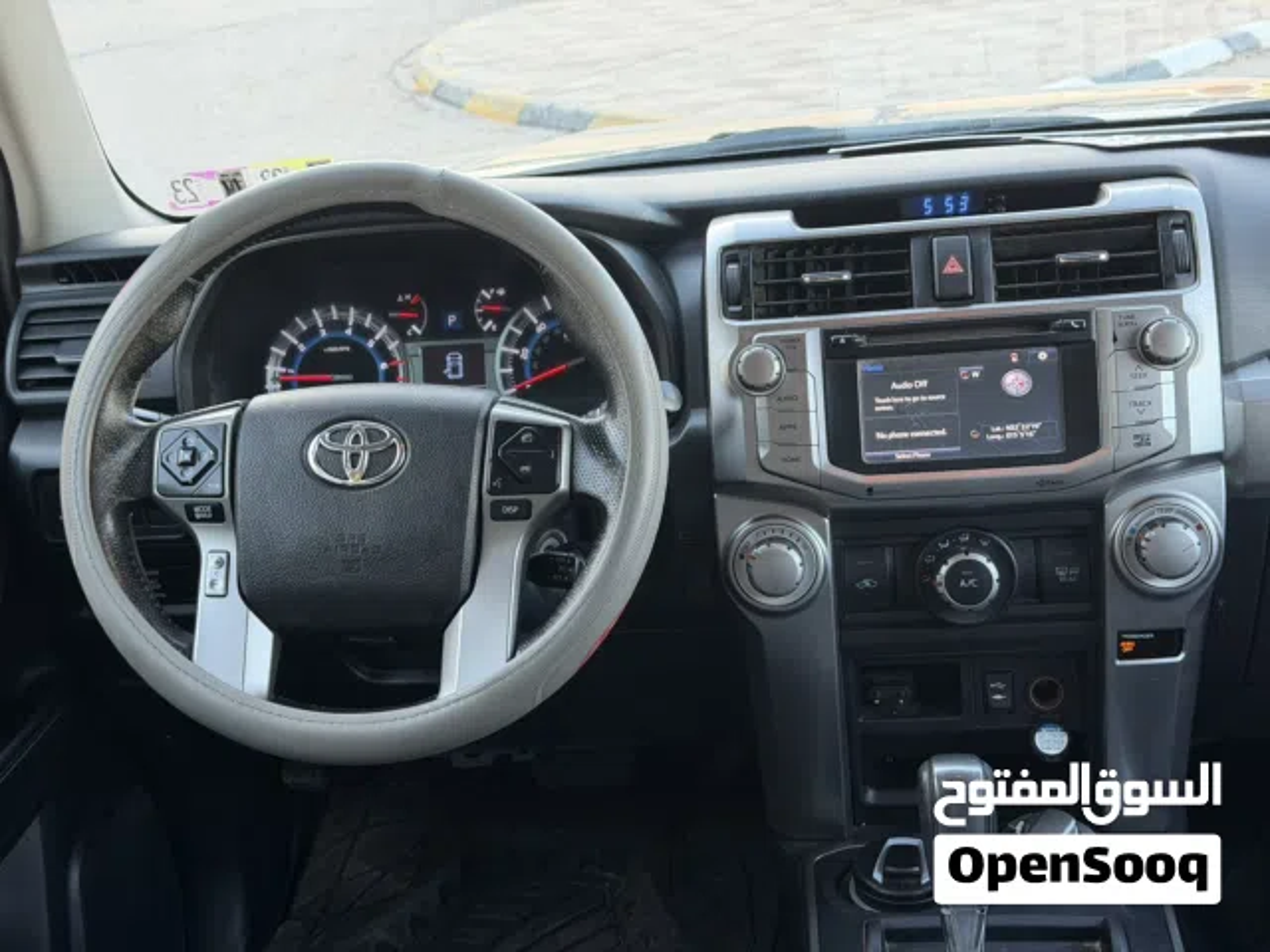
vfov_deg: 30.3
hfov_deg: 39.7
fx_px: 1761
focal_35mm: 48
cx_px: 635
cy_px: 476
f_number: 1.78
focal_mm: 6.76
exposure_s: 1/112
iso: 160
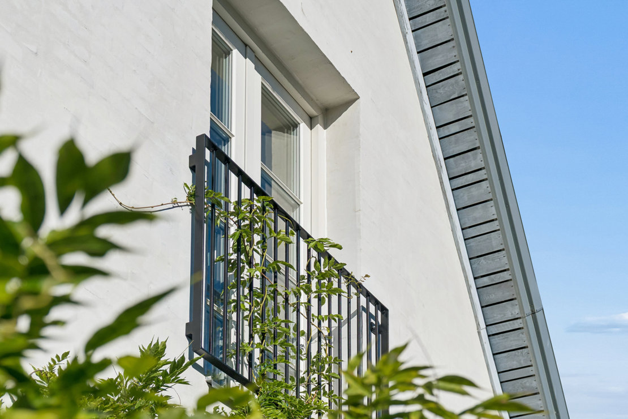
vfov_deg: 18.9
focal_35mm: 72
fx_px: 1256
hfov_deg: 28.1
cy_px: 210
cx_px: 314
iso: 160
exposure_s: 1/4000
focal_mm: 48
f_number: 5
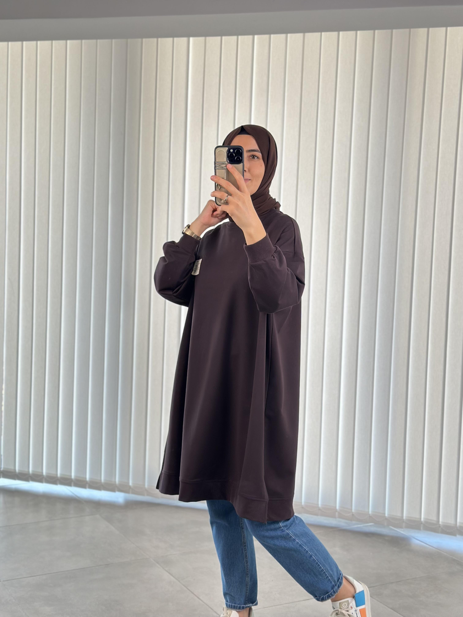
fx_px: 856
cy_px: 308
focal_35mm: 48
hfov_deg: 30.3
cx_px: 232
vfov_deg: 39.7
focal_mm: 6.86
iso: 80
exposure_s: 1/230
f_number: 1.78
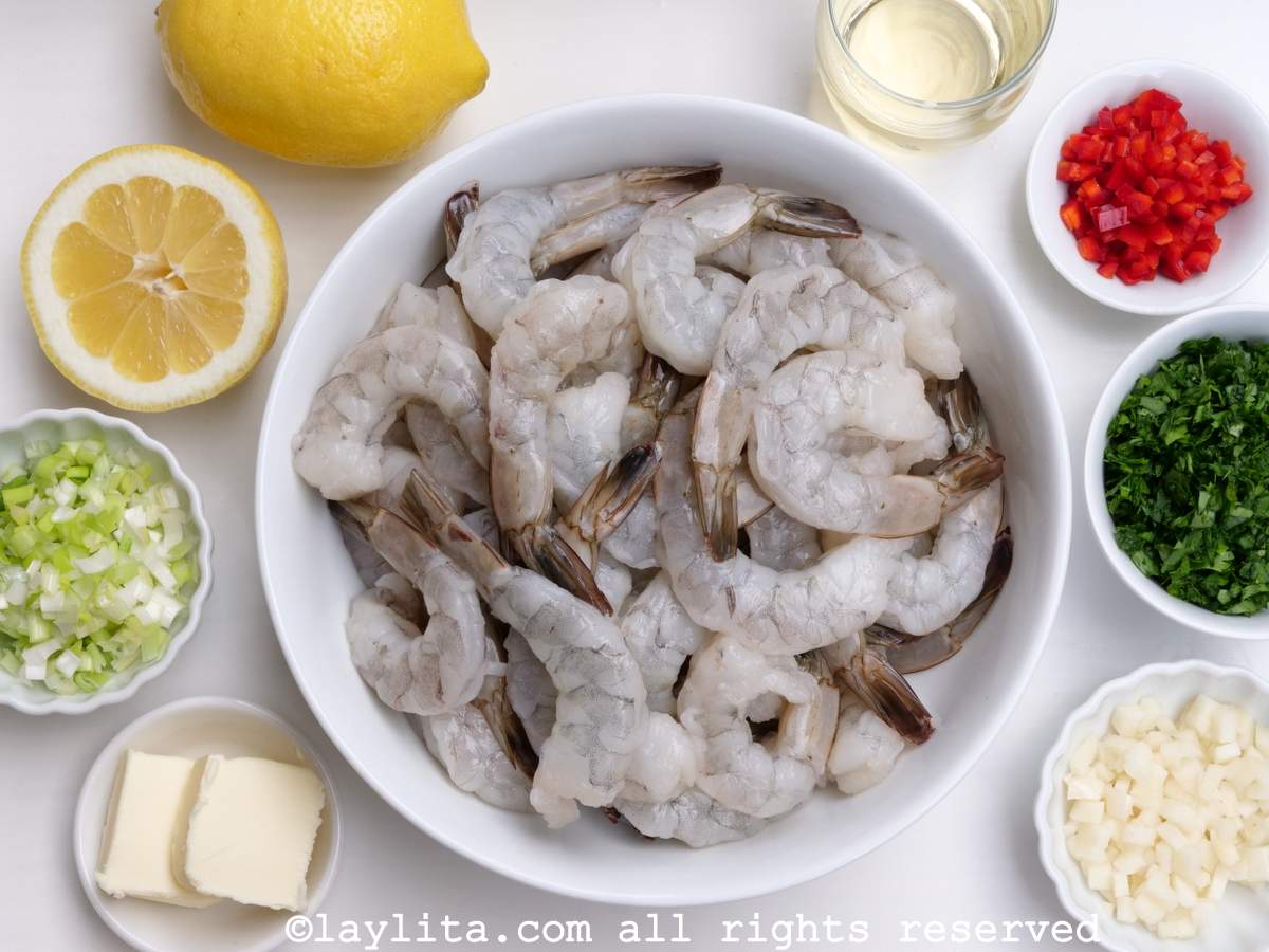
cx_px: 634
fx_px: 2493
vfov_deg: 21.6
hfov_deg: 28.6
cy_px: 476
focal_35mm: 68
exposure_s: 1/80
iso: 640
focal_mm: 34
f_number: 14
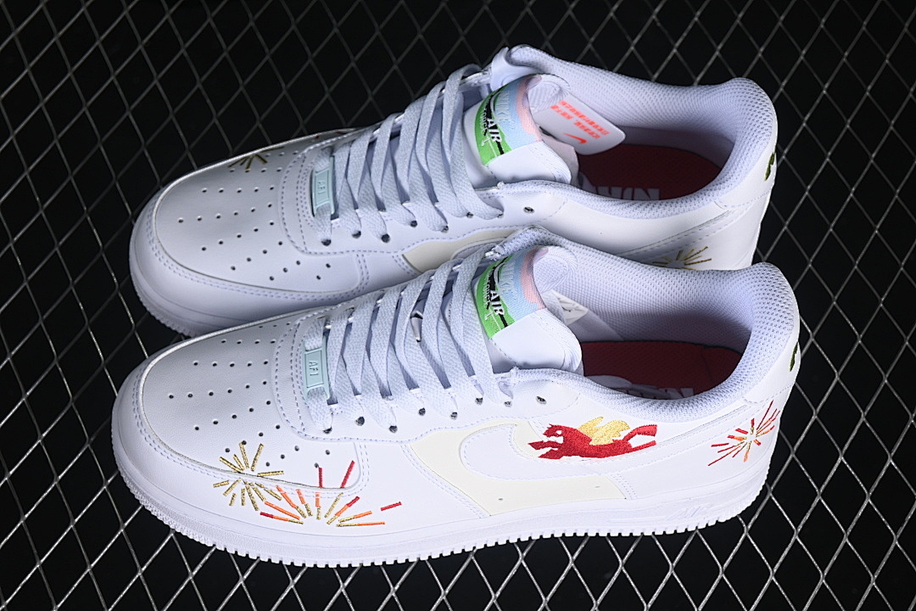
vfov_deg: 18.2
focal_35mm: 75
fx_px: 1908
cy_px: 306
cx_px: 458
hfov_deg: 27.0
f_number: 7.1
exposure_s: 1/80
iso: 160
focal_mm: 50
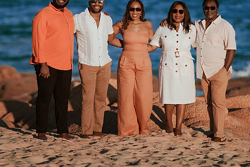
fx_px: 1327
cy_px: 53
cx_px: 138
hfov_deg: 10.8
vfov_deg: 7.2
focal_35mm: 191
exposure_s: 1/8000
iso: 80
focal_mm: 135
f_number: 1.8
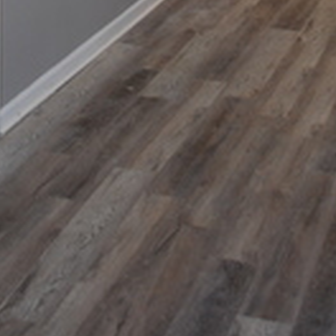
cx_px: 235
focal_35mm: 102
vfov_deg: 14.8
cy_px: -272
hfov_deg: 17.0
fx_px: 1120
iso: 320
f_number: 4
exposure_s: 1/30
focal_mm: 22
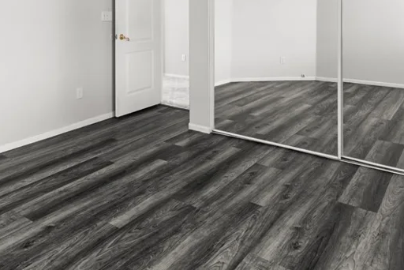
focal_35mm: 34
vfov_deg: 35.7
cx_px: 169
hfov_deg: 55.5
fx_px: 382
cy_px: 10
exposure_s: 1/6
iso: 400
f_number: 8
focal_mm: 17
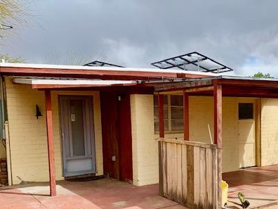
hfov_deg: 42.8
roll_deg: +0.9
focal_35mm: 42
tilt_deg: -3.2
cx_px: 223
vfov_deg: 33.9
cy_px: 146
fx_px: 337
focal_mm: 4.25
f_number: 1.8
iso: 25
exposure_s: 1/1513
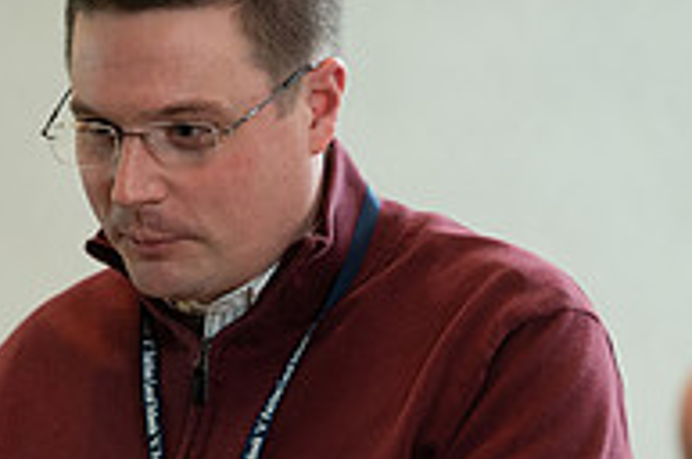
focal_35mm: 497
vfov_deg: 2.8
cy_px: 421
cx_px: 32
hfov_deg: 4.2
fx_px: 9537
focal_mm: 165
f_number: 3.2
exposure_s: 1/160
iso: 1250
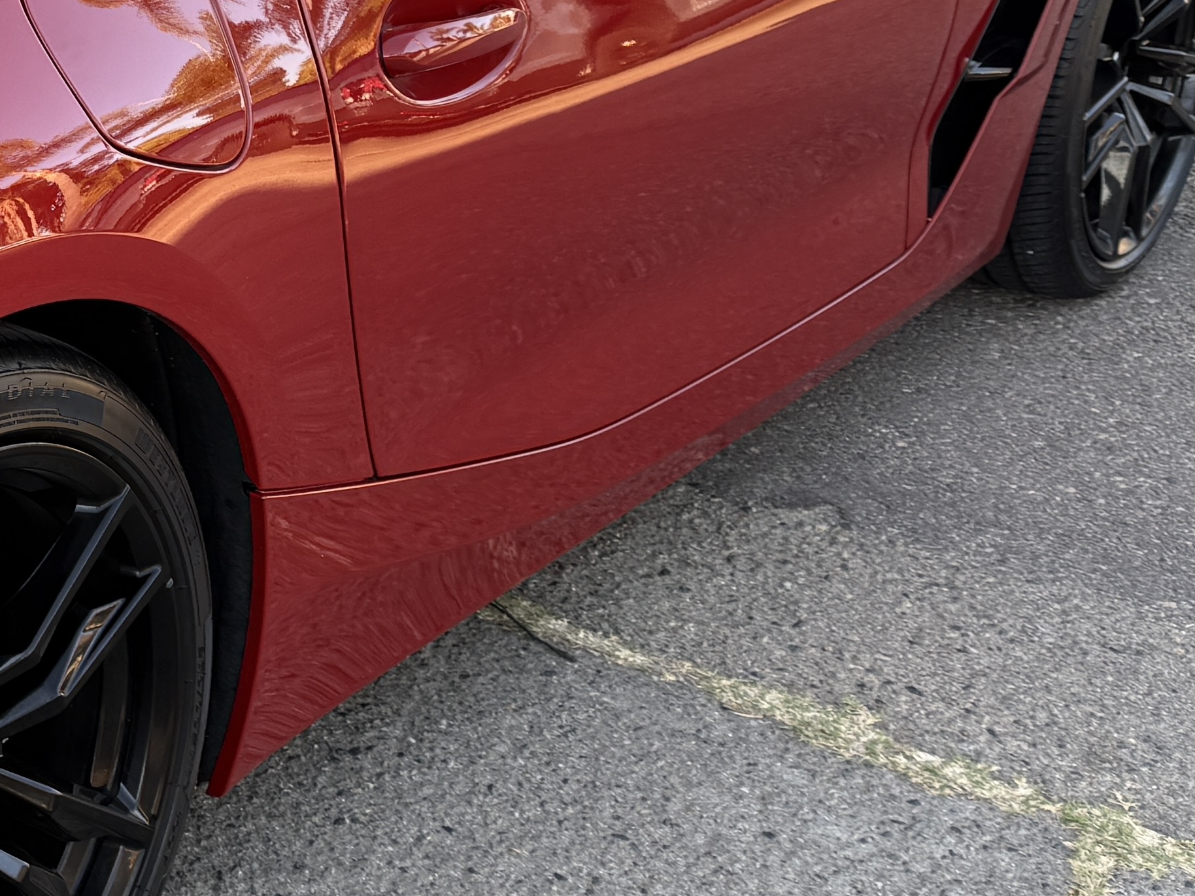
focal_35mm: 75
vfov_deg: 19.3
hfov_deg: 23.0
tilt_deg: -20.6
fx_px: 2589
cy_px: 123
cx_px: -369
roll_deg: -2.6
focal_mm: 6.76
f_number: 1.78
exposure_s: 1/195
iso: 64
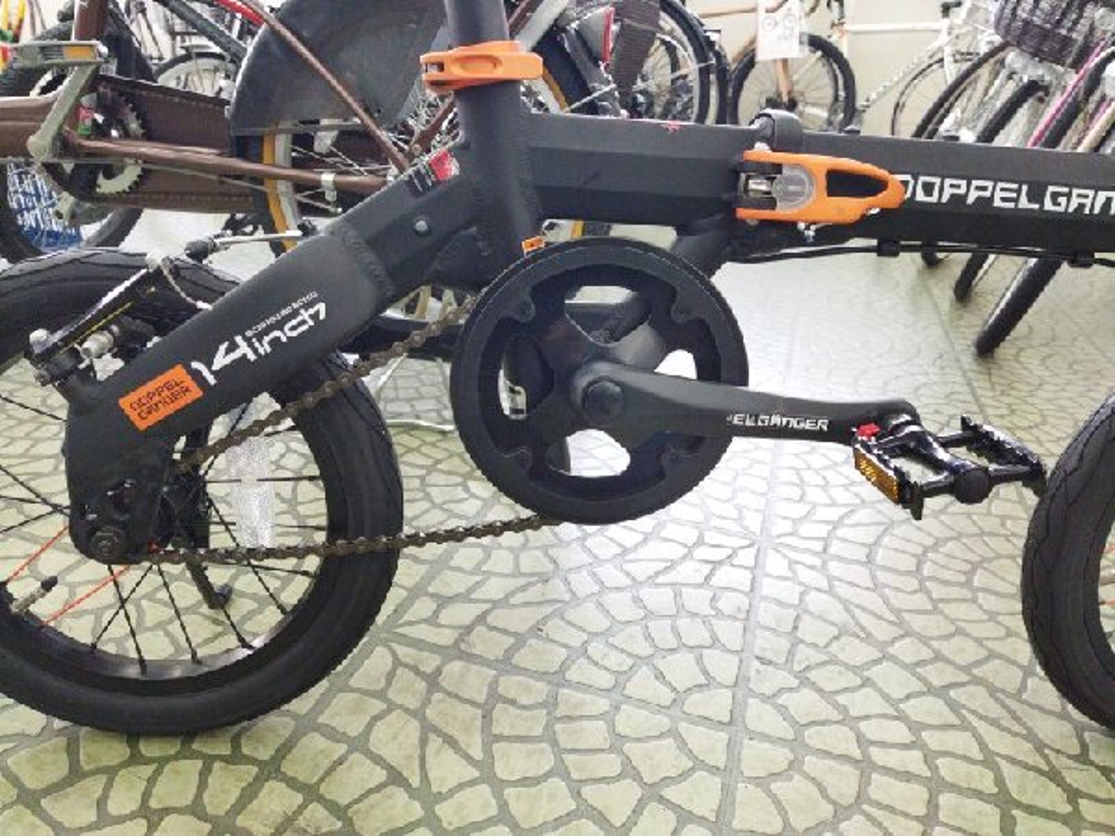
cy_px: 418
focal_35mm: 27
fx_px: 870
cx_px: 558
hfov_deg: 65.3
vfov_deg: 51.4
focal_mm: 4.71
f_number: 1.79
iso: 838
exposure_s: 1/400
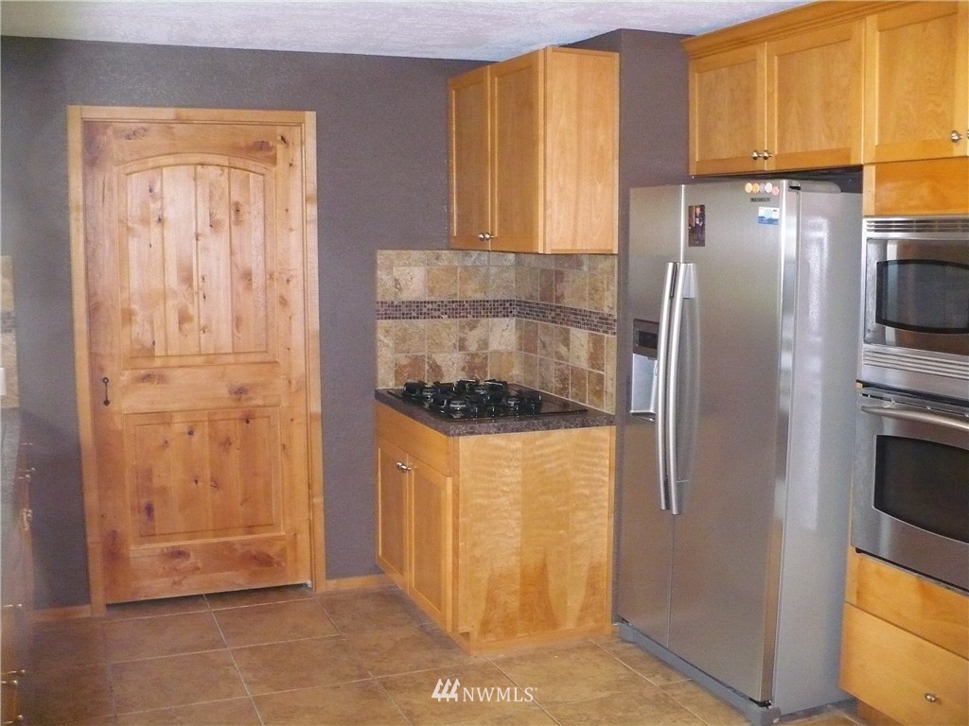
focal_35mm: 37
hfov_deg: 50.1
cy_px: 363
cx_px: 484
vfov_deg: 38.7
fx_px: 1036
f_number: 2.8
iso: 640
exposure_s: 1/30
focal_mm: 6.1
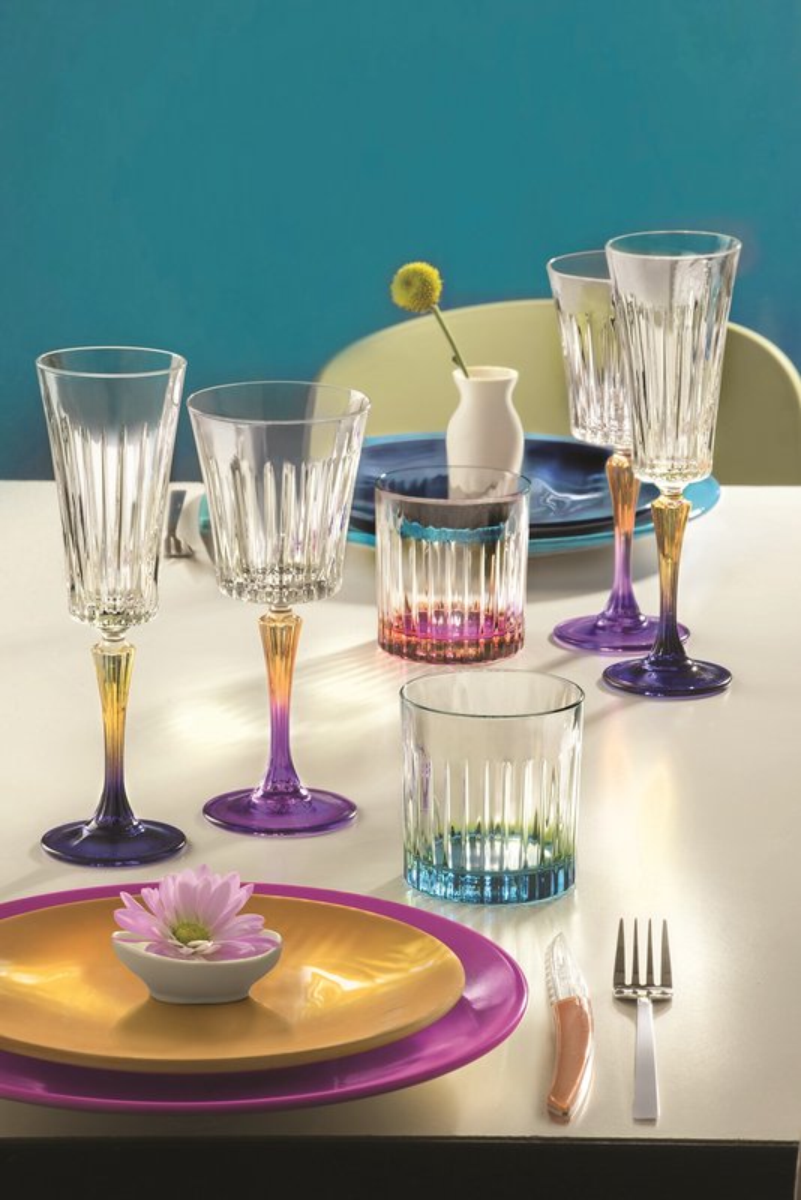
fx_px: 4501
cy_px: 600
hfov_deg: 10.2
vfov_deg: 15.2
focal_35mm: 135
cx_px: 400
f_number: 22
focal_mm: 135
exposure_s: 1/2.5
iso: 100
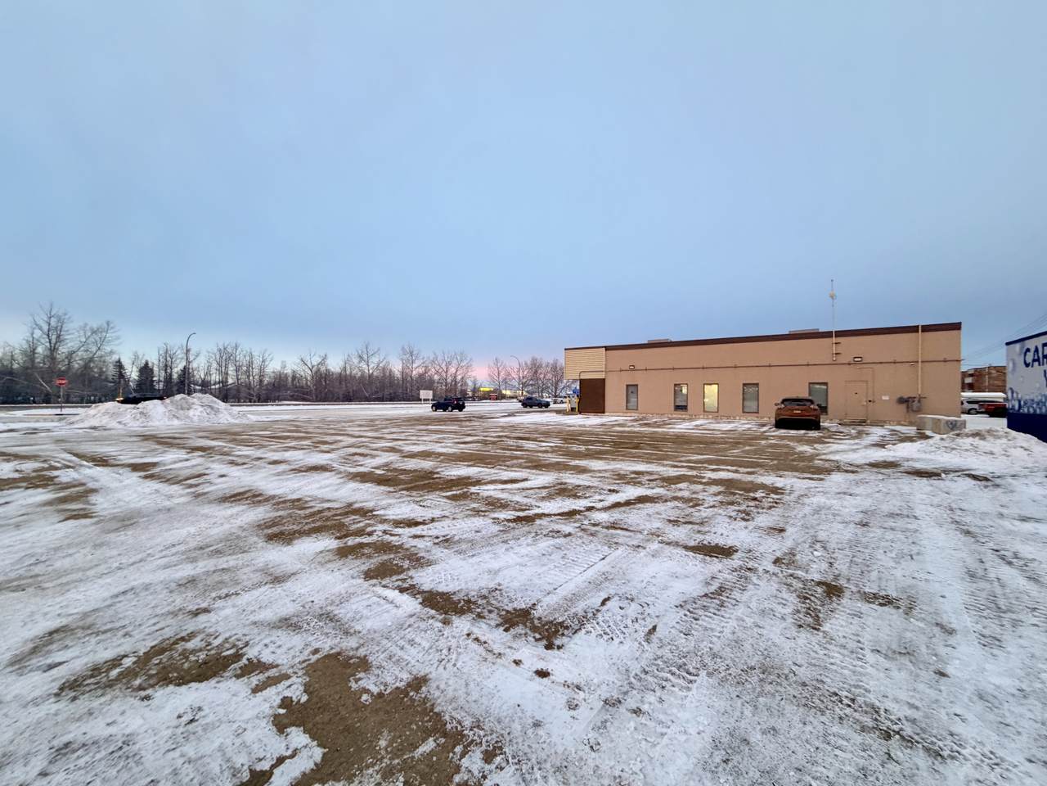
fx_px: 423
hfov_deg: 102.1
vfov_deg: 85.7
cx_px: 524
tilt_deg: -0.7
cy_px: 393
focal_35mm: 14
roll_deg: -1.1
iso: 320
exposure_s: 1/101
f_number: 2.2
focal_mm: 2.22
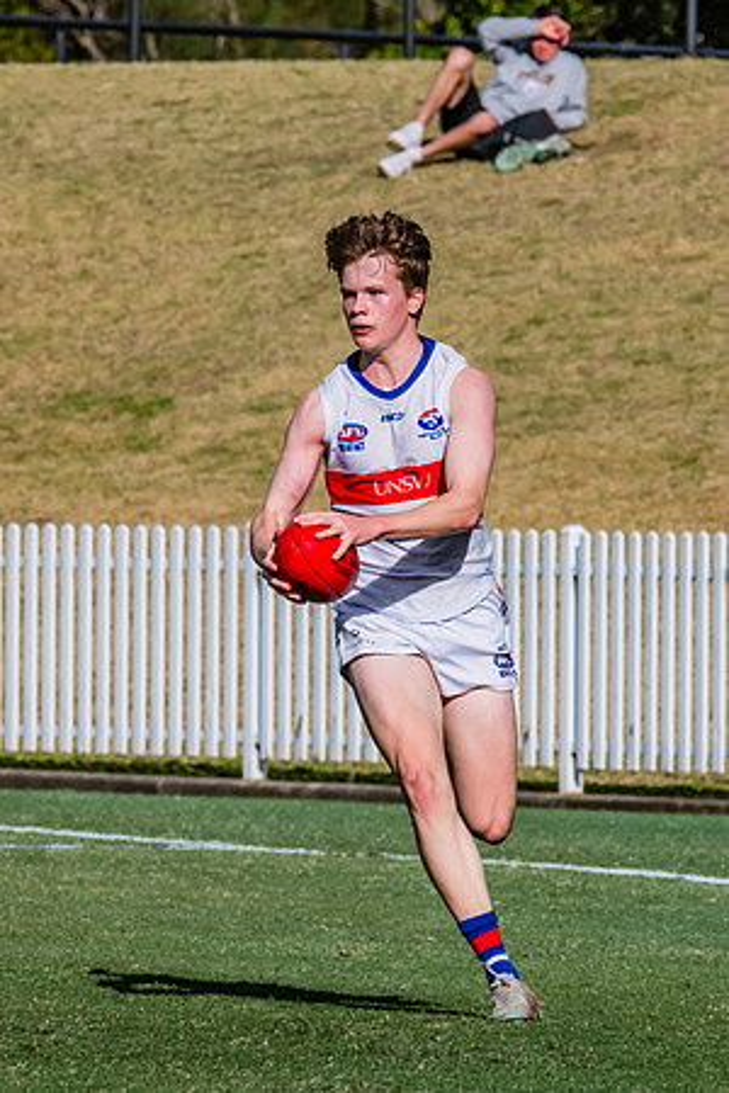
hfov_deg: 1.9
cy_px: 460
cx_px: 367
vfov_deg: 2.8
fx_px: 22154
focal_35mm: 729
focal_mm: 420
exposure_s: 1/1600
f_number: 16
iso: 800
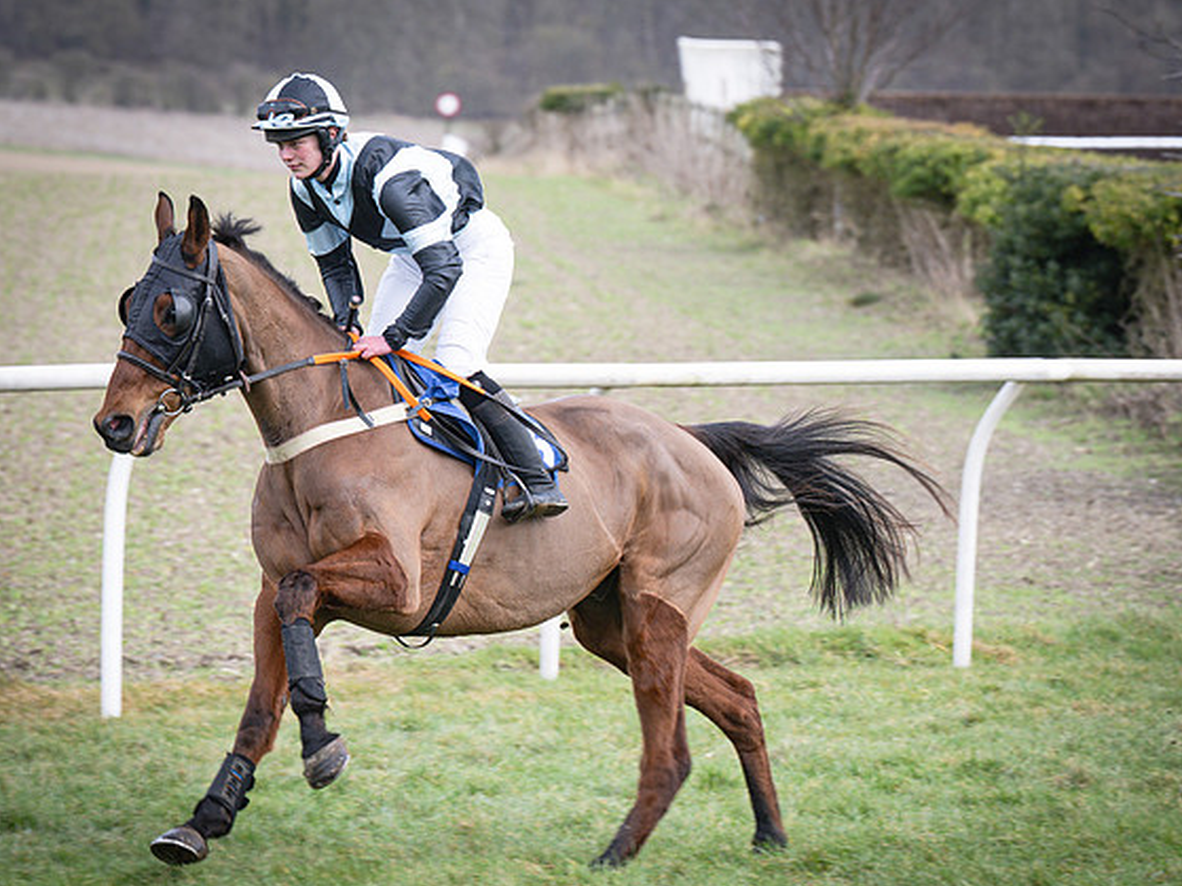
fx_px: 9456
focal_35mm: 277
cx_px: 506
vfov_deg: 5.4
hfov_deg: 7.2
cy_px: 463
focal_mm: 115
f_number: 4
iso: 200
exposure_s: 1/500
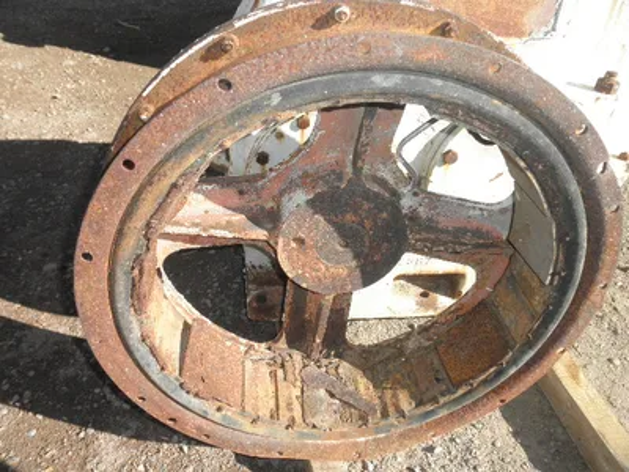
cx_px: 314
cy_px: 236
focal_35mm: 28
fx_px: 509
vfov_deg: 49.7
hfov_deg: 63.4
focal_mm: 5
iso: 64
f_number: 3
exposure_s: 1/400
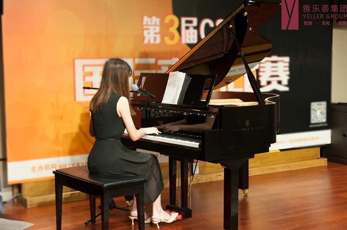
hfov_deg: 32.4
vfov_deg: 21.9
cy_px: 115
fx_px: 597
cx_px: 174
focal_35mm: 62
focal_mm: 62
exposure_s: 1/100
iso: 2000
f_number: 5.6
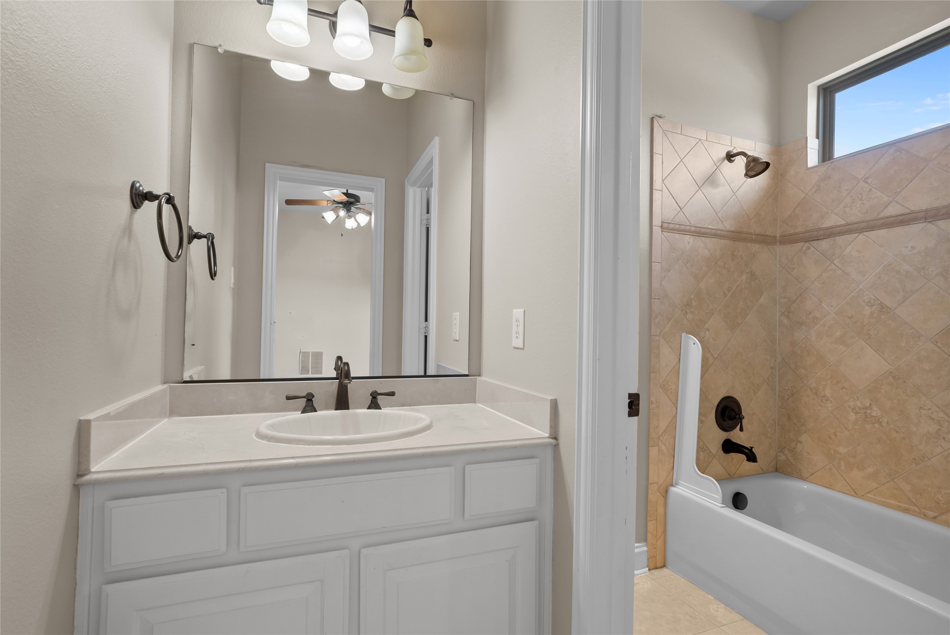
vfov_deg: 73.8
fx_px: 422
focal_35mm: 16
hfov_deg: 96.7
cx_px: 475
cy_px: 318
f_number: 8
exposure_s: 1/2.5
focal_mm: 16
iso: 640
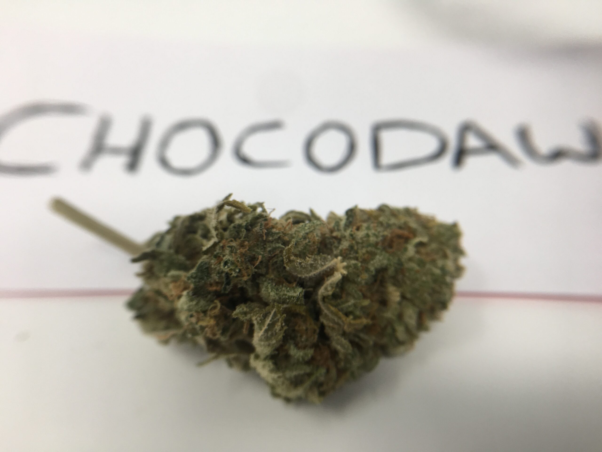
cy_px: 226
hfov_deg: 61.7
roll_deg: -0.8
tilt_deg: -40.7
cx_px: 301
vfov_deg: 48.2
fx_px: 504
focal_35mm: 29
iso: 40
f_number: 2.2
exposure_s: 1/100
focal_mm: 4.15
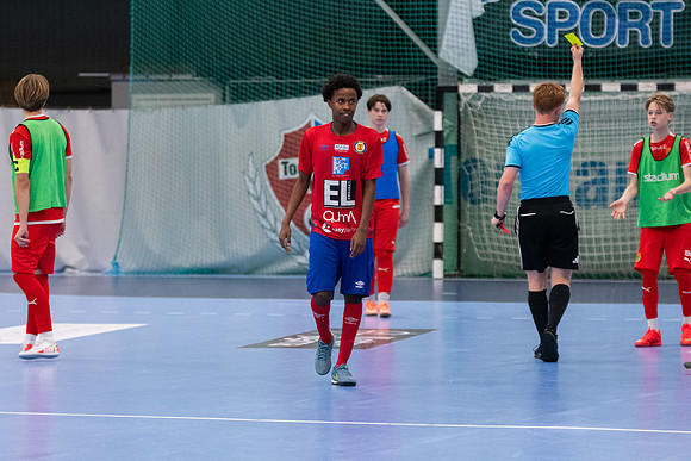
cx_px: 346
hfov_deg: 12.0
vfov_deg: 8.0
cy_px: 230
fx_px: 3292
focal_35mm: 171
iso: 5000
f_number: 3.2
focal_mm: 112
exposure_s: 1/640
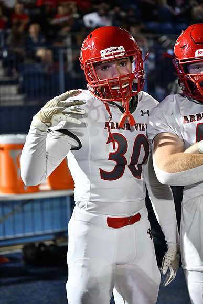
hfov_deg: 19.5
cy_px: 152
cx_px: 102
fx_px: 592
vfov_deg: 28.8
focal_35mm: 70
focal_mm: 70
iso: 9000
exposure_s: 1/1250
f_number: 2.8
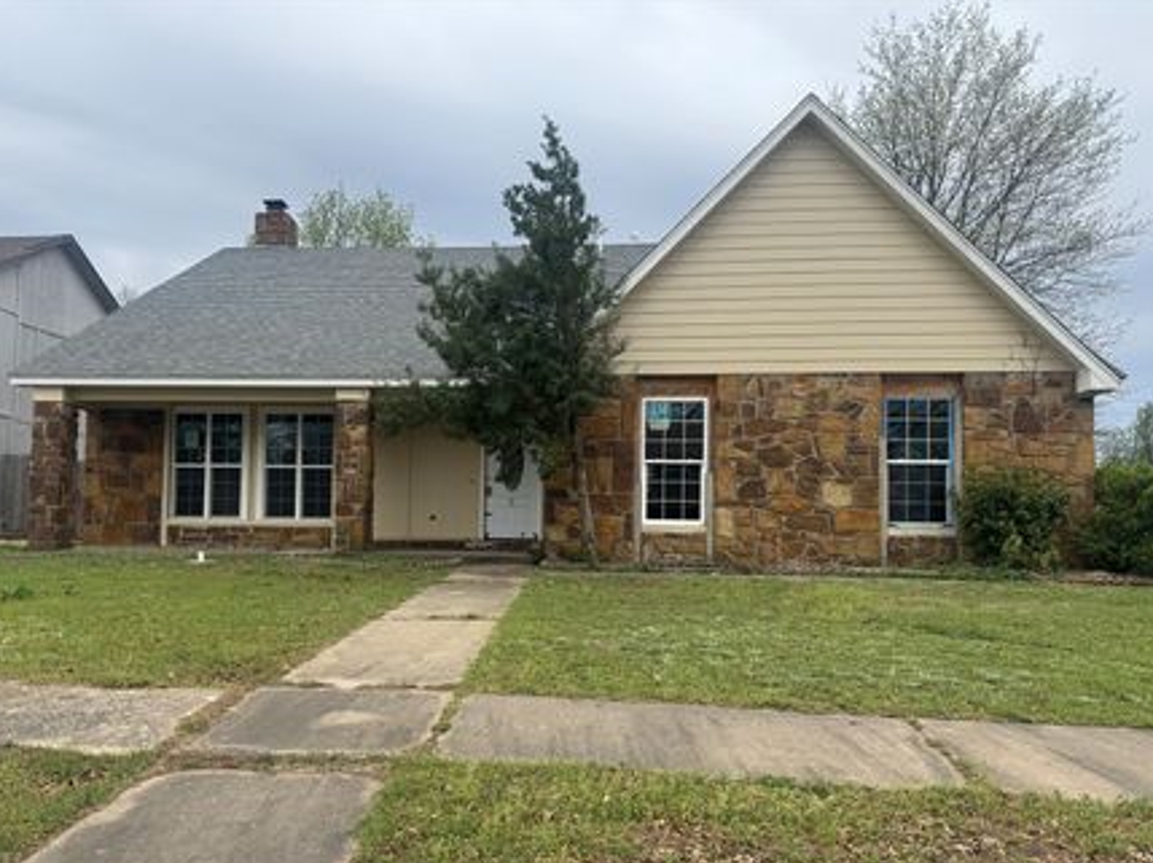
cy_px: 499
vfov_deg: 49.5
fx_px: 932
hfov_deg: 63.3
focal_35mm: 28
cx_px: 519
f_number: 1.78
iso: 80
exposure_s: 1/2331
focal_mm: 6.76
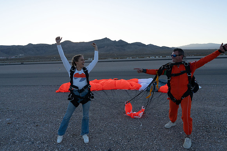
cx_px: 114
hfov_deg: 73.7
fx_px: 151
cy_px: 76
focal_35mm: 24
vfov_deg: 53.2
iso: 1250
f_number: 5
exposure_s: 1/2000
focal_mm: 24
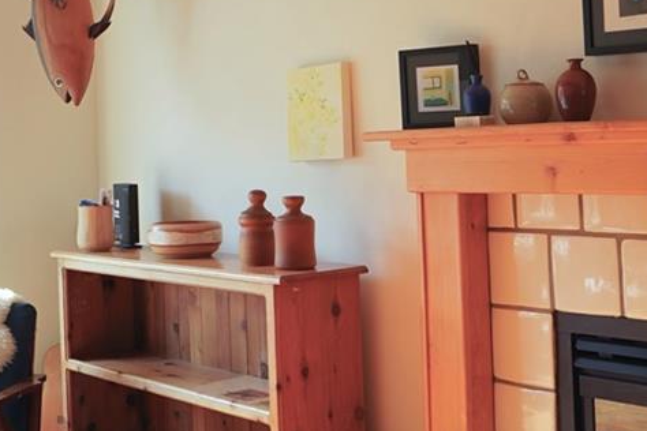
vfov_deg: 24.8
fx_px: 970
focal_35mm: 54
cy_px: 315
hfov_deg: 36.8
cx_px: 352
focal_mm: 16
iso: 160
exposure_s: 1/30
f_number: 6.3
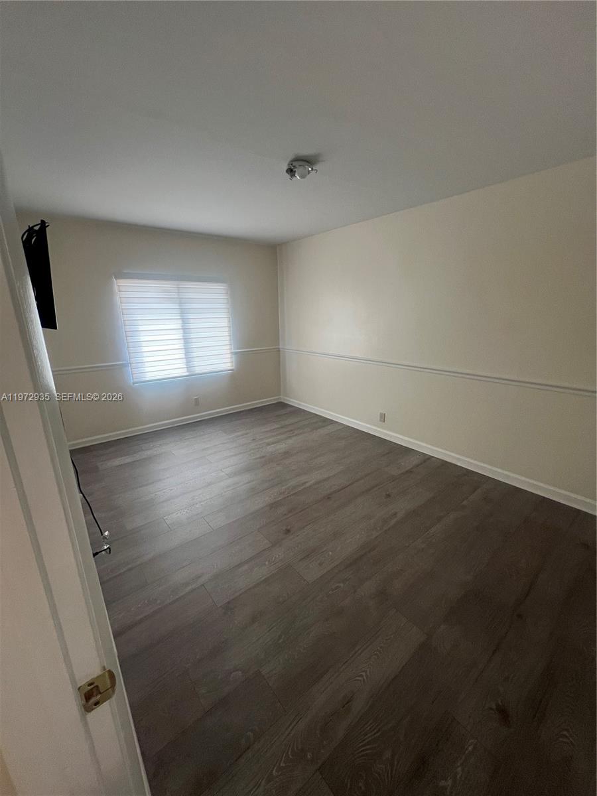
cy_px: 398
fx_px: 299
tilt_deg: -15.1
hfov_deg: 89.9
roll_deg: +0.9
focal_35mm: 13
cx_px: 298
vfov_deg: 106.2
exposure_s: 1/60
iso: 160
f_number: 1.8
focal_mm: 1.57
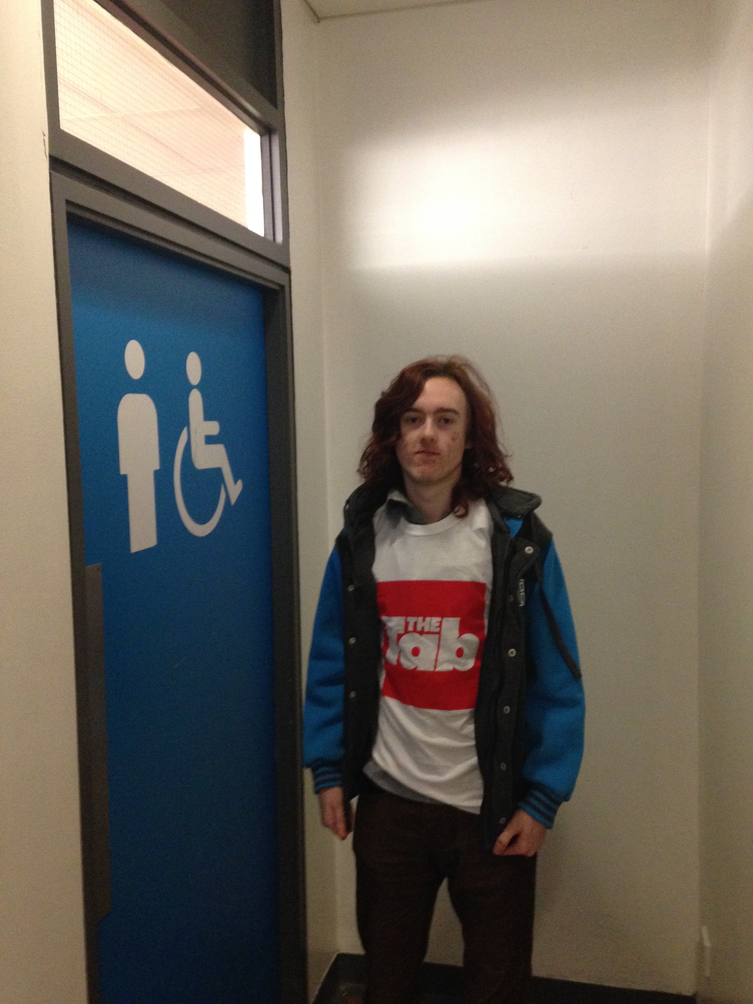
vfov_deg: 55.4
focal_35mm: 33
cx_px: 376
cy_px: 502
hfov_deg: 42.9
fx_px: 957
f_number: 2.4
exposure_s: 1/20
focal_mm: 4.12
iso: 400
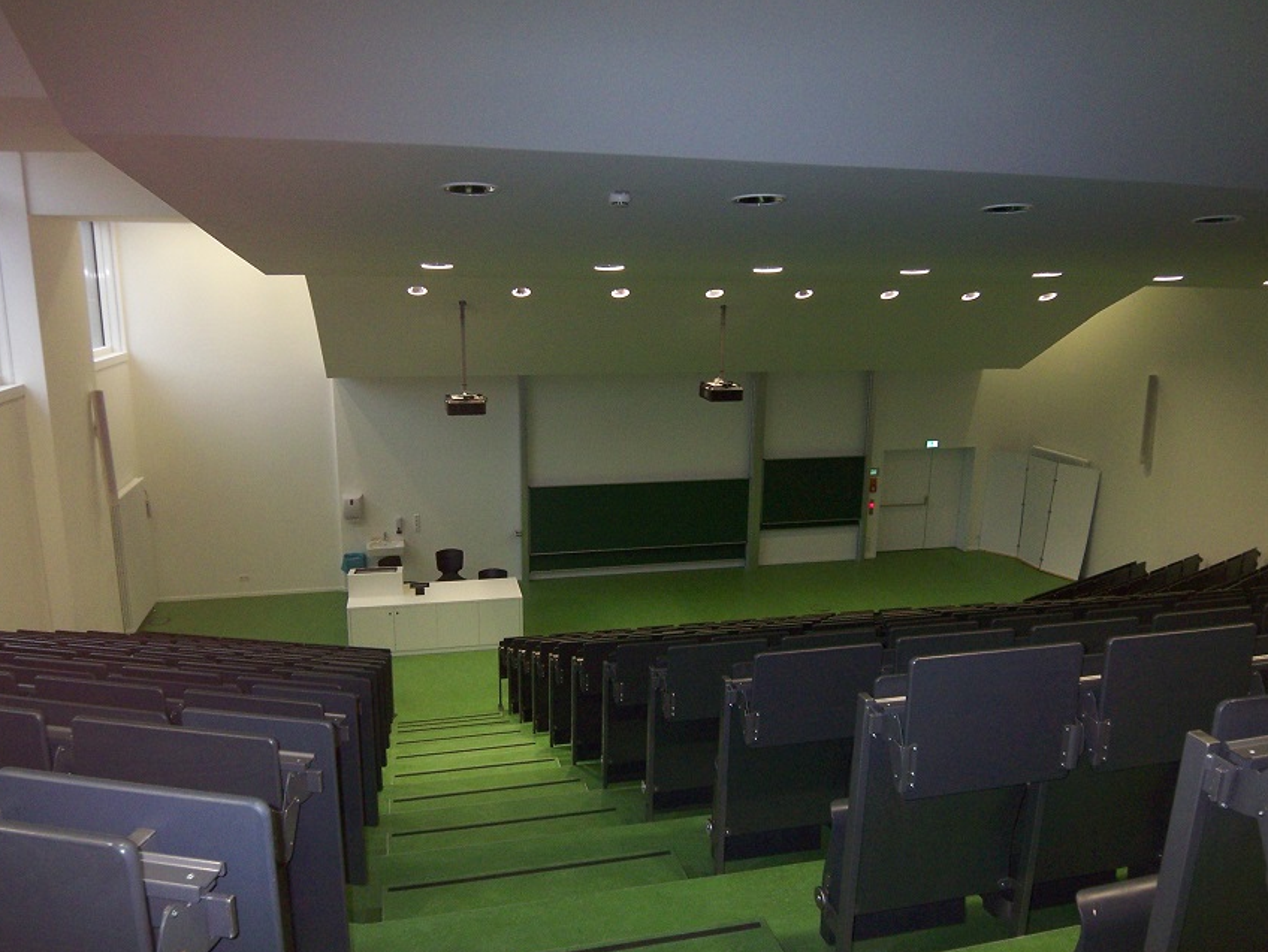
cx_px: 621
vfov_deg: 54.9
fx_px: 916
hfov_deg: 69.4
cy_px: 475
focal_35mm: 25
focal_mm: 3.8
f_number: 2.8
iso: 125
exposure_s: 1/30
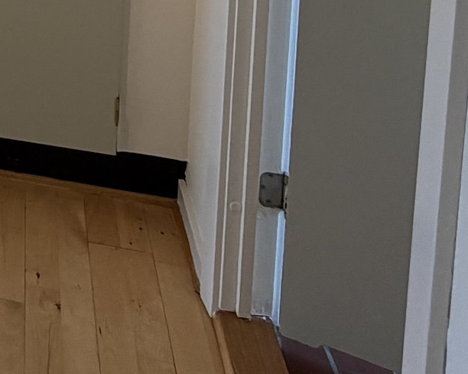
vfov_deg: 18.2
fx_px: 928
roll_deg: -0.3
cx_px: -232
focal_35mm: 67
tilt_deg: -5.7
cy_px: -294
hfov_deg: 23.0
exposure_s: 1/100
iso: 125
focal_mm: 2.22
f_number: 2.2
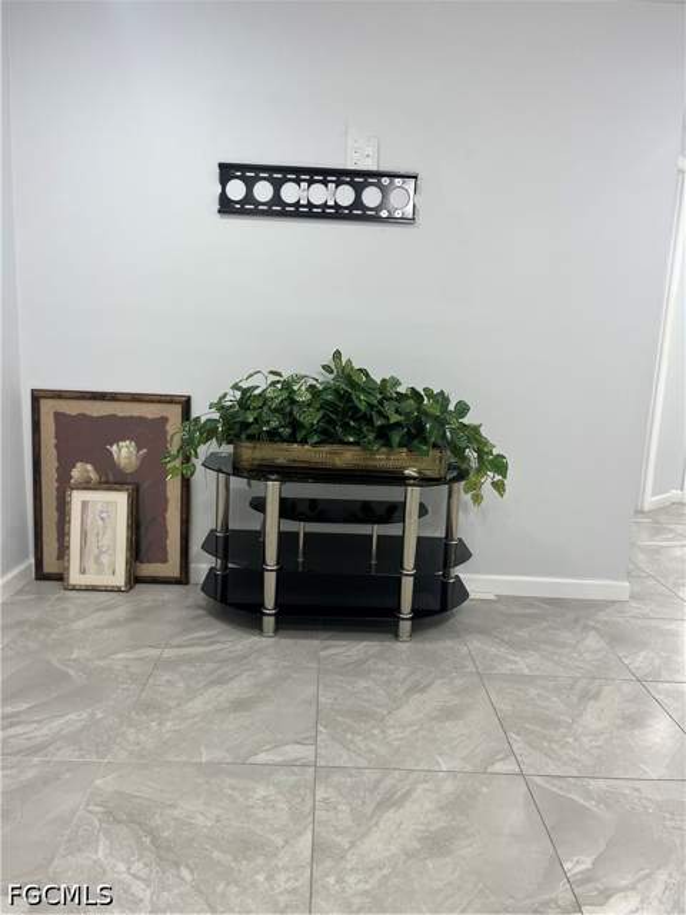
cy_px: 458
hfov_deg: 53.1
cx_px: 343
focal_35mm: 26
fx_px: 687
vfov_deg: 67.3
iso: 80
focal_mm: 5.1
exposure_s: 1/60
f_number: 1.6
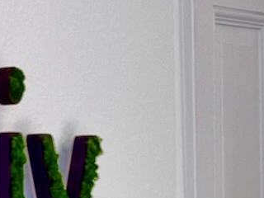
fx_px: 1373
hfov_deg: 8.2
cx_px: -678
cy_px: 194
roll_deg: +0.7
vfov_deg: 8.2
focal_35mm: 180
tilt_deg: -0.2
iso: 64
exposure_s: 1/121
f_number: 1.78
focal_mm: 6.76
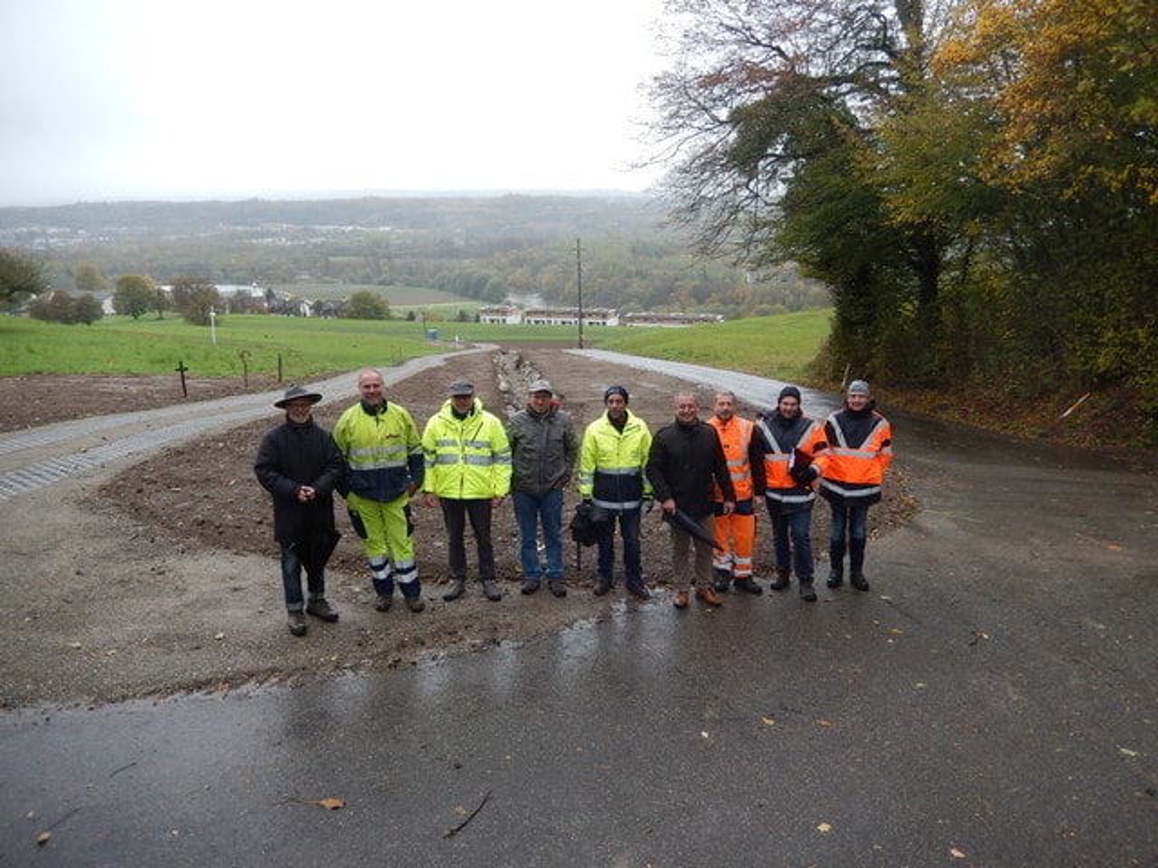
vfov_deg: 54.9
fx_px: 836
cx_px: 579
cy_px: 434
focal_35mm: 25
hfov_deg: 69.4
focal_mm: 4.5
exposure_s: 1/60
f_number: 3.4
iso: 125
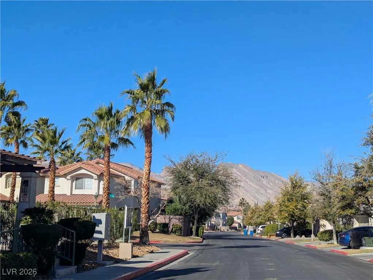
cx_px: 186
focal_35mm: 48
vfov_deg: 30.3
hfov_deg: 39.6
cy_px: 140
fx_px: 518
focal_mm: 6.81
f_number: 1.85
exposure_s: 1/3040
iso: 44
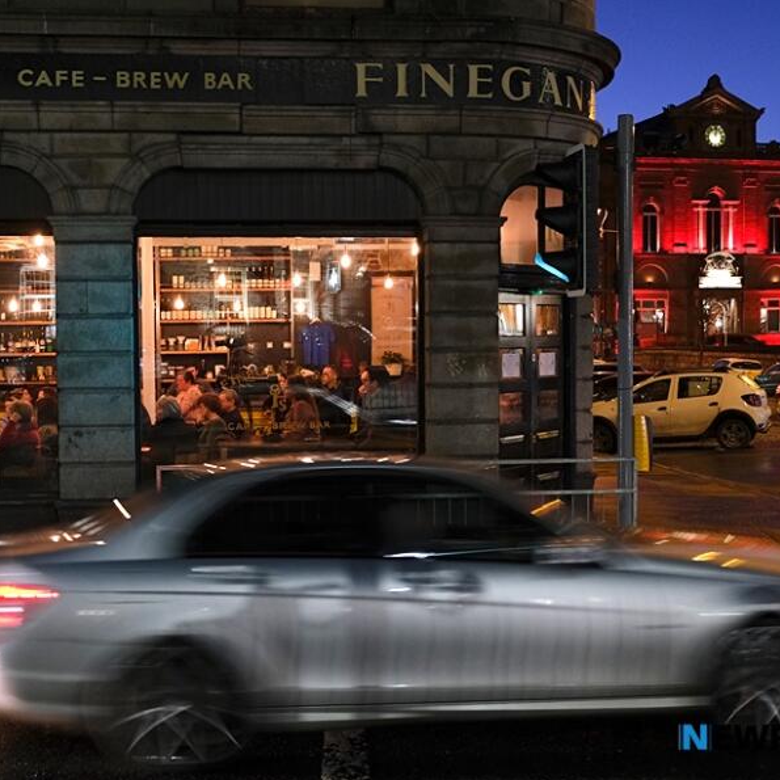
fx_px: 1147
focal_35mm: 45
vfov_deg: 37.6
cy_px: 391
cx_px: 312
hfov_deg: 37.4
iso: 1600
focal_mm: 23.3
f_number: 3.2
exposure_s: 1/30
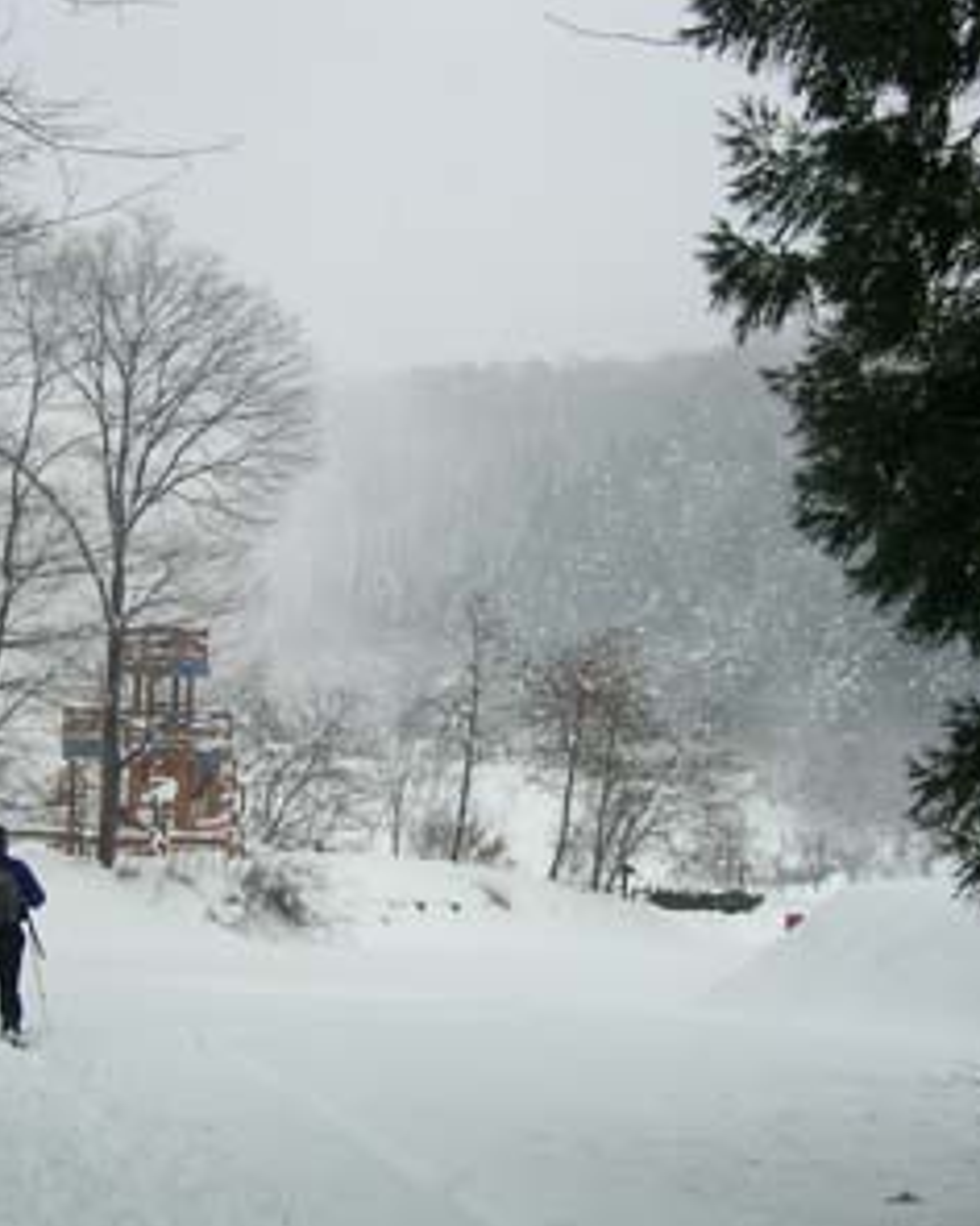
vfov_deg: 23.3
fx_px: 2973
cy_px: 619
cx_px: 278
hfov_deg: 18.6
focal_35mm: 82
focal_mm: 9.6
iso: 50
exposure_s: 1/129
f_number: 8.2
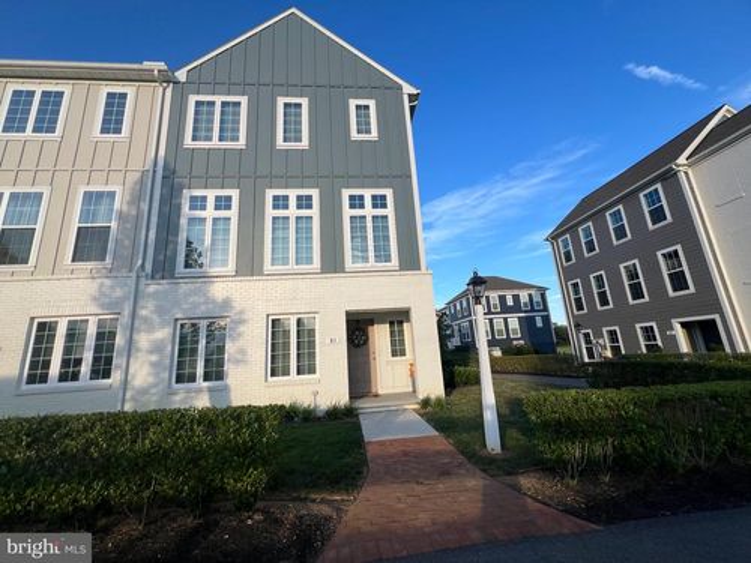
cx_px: 376
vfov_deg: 89.9
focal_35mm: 13
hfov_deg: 106.2
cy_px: 282
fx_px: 282
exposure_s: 1/874
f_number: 1.8
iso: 32
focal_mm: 1.57
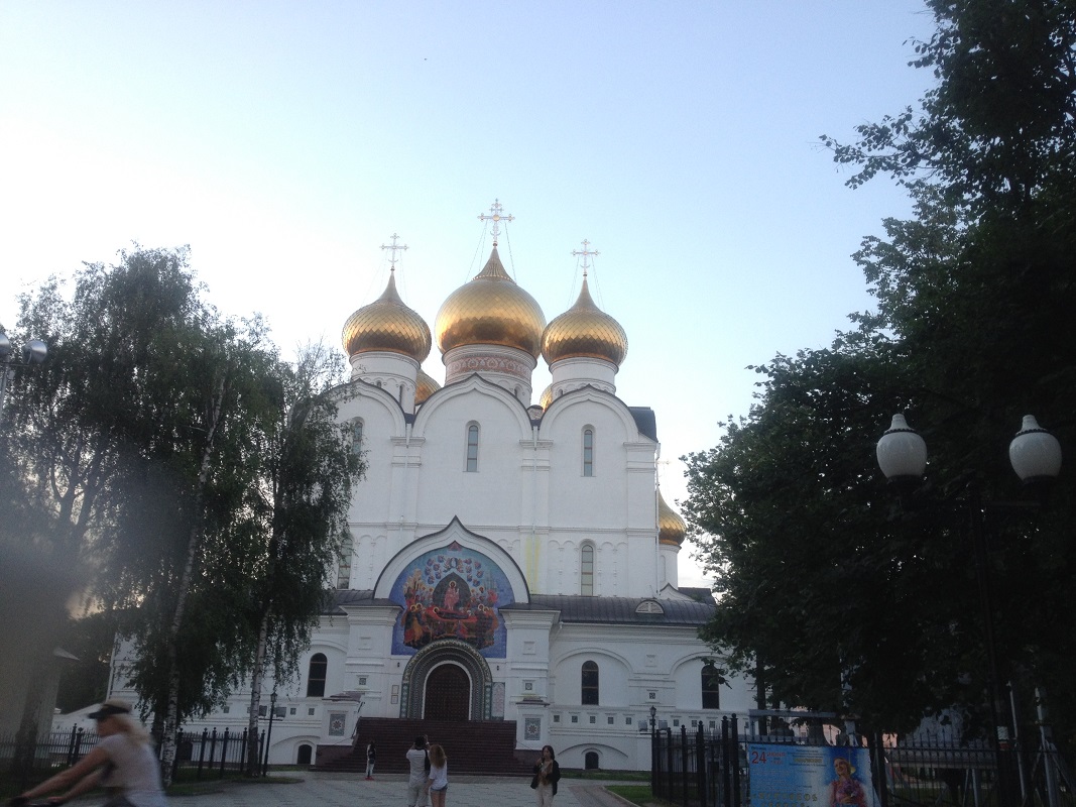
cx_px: 538
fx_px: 1088
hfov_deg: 52.6
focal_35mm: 35
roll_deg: -1.0
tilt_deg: +17.1
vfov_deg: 40.7
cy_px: 404
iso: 50
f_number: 2.4
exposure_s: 1/60
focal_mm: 4.28
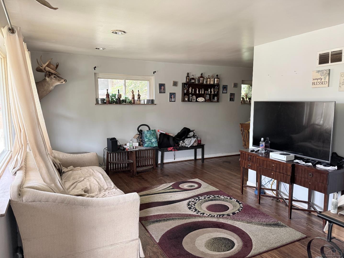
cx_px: 172
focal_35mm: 25
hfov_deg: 69.4
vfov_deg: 54.9
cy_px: 133
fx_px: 248
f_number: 1.78
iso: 250
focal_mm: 6.76
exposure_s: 1/60
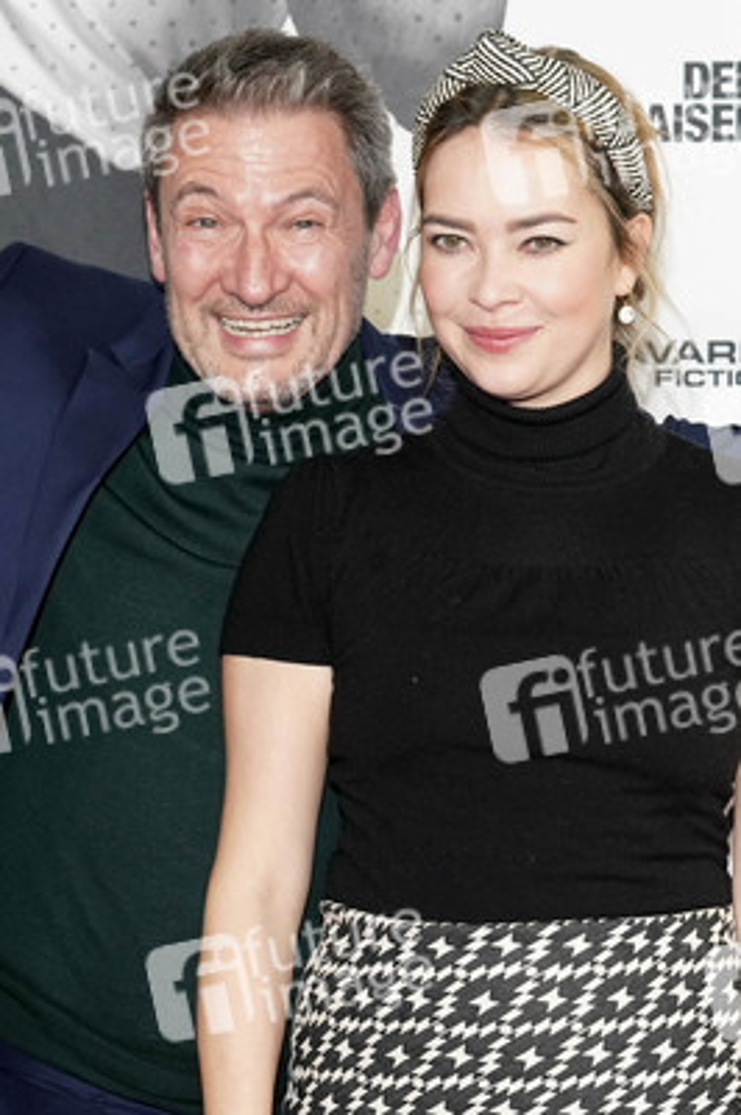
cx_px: 370
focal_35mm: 70
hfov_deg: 19.4
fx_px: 2165
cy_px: 558
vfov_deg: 28.9
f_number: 8
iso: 2500
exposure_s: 1/250
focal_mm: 70
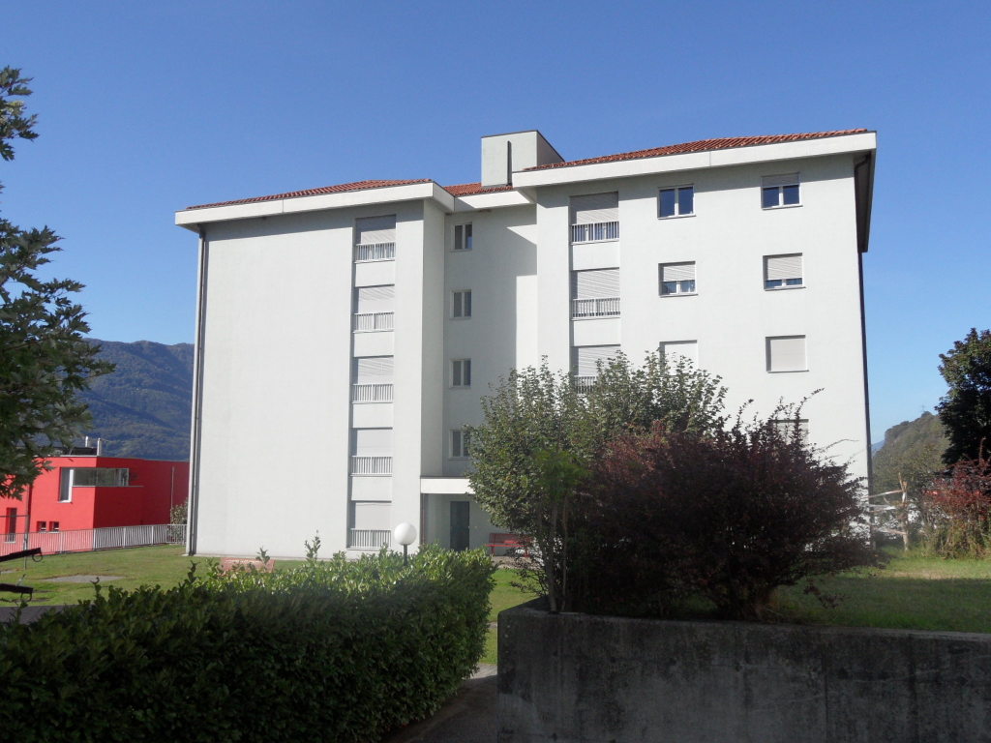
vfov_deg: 44.2
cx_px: 496
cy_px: 372
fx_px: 916
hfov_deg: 56.8
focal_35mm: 32
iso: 80
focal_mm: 5.3
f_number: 3.4
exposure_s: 1/1000
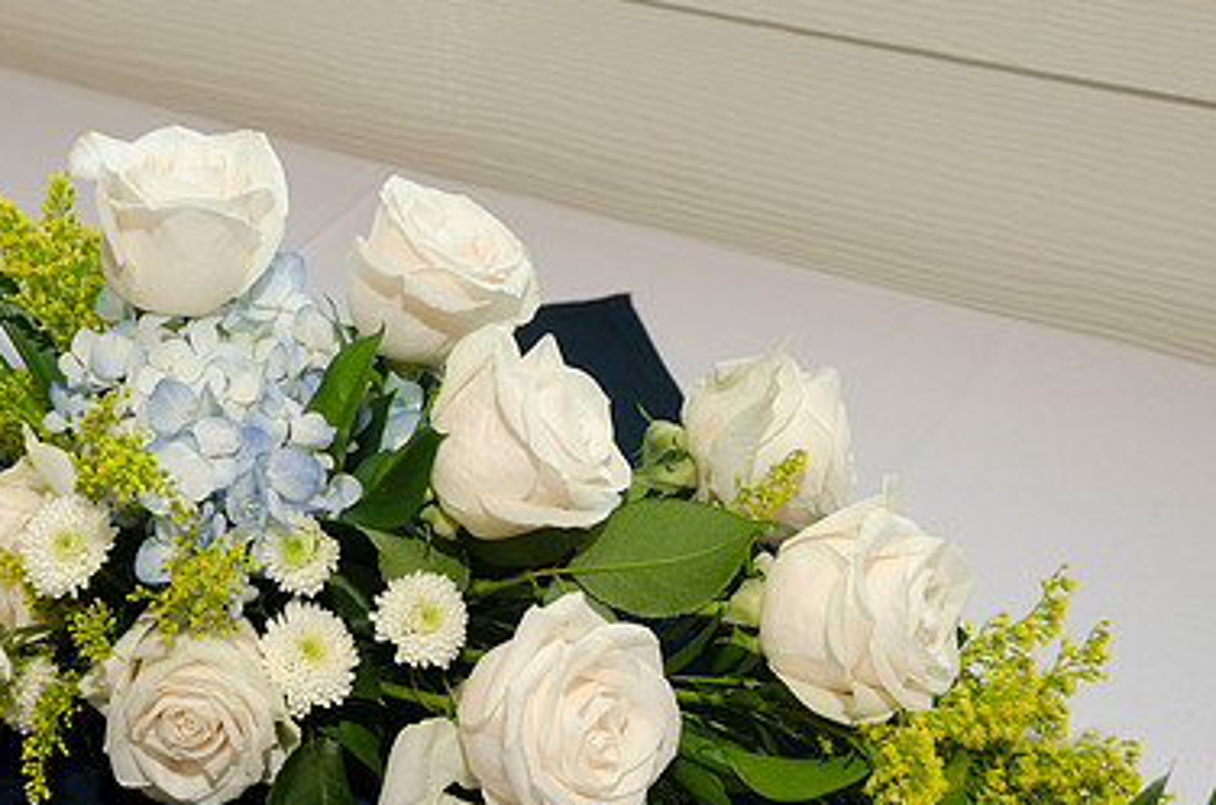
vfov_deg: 15.5
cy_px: 440
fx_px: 2966
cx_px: 353
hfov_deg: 23.0
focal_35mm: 88
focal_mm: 38
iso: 100
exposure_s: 1/160
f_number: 5.6
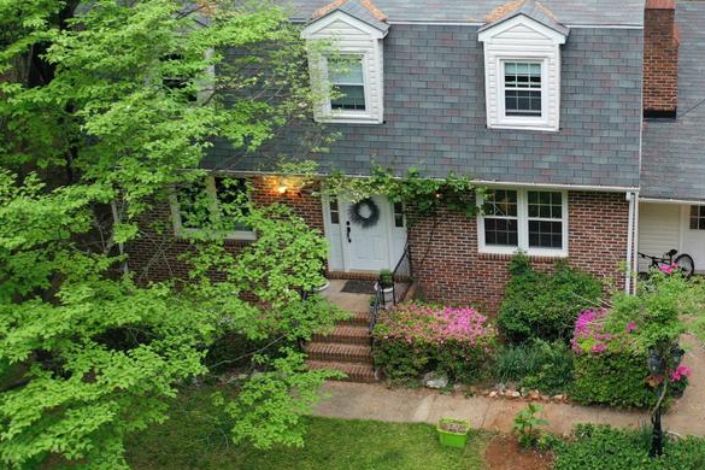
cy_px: 114
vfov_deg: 27.1
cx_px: 544
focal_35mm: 49
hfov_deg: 39.1
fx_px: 960
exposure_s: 1/30
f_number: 2.8
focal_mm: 10.26
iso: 250
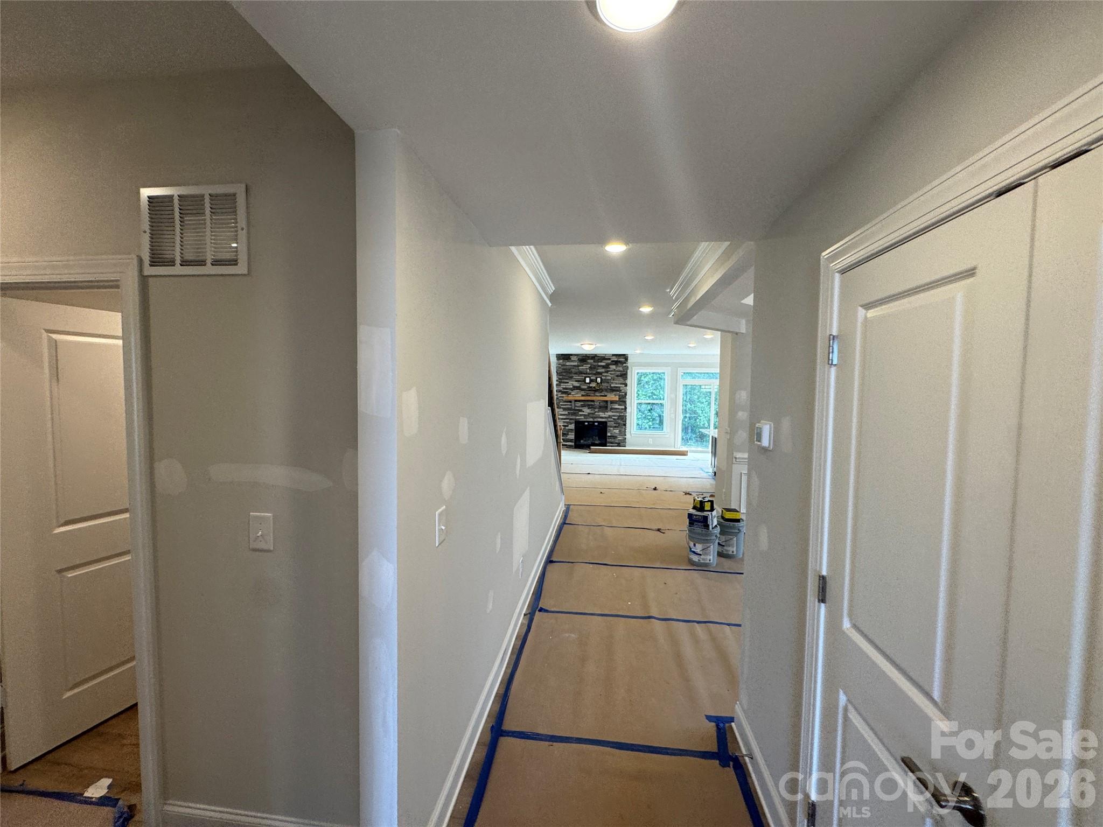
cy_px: 414
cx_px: 552
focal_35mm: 14
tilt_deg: -3.7
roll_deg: -0.7
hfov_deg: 102.1
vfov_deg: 85.7
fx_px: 446
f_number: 2.2
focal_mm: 2.22
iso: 100
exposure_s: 1/120
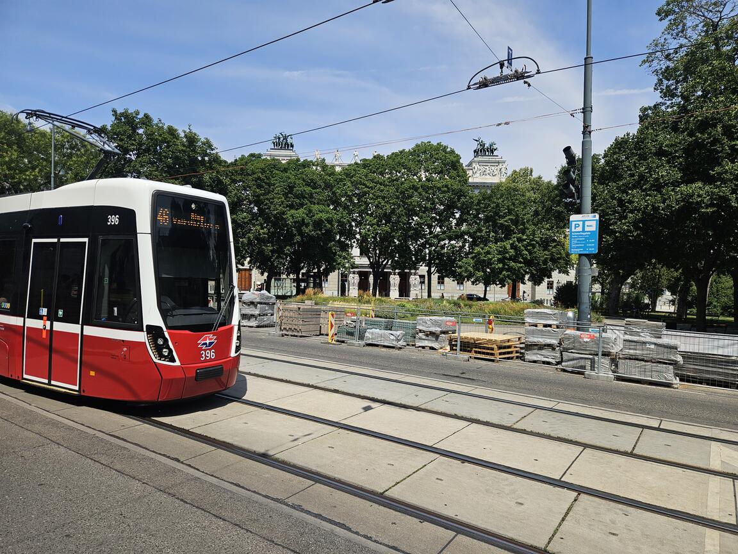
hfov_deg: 73.9
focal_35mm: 23
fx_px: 490
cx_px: 369
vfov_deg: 58.9
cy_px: 277
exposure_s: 1/2531
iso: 25
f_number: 1.8
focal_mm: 5.4
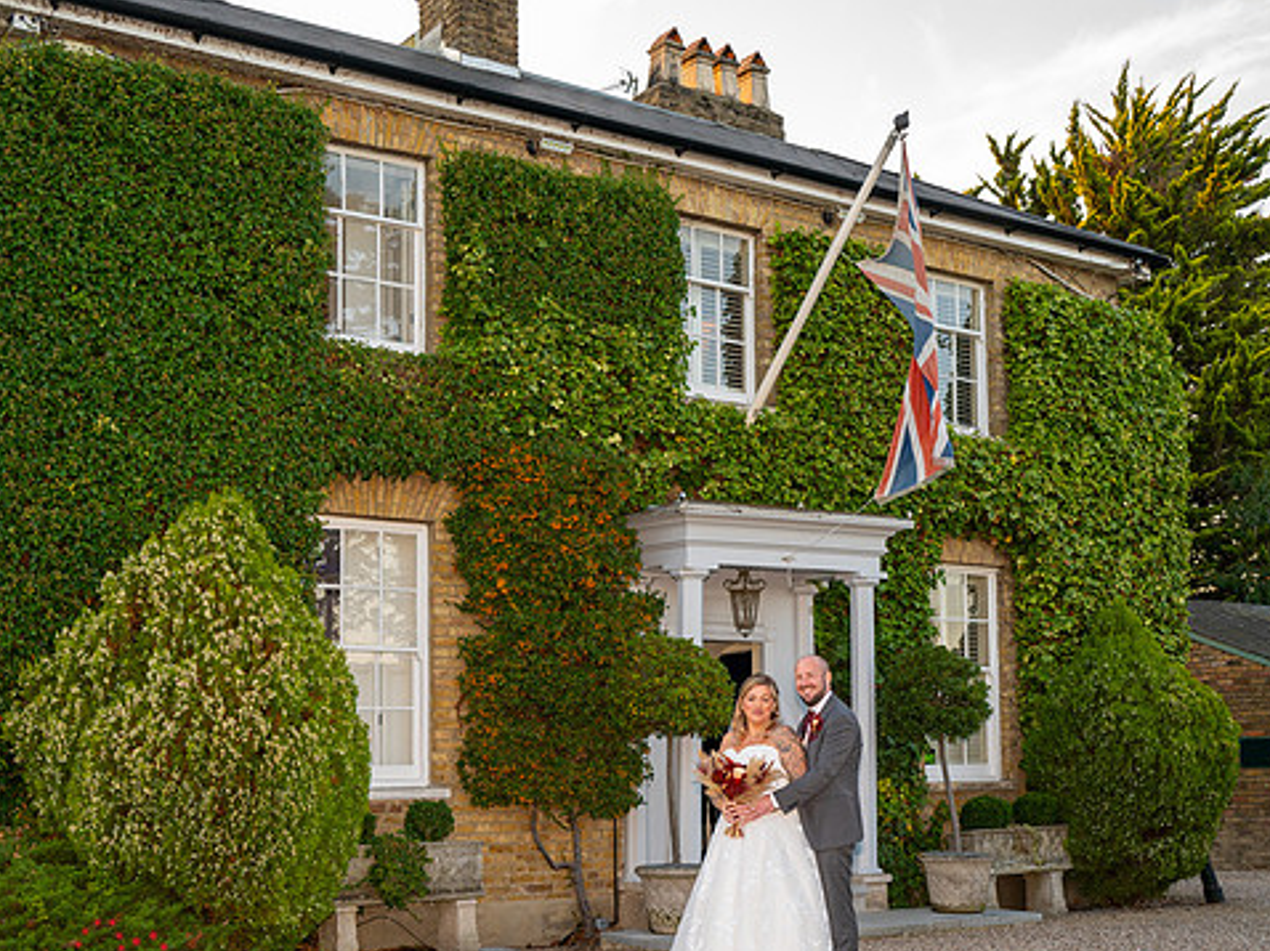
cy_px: 666
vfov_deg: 29.9
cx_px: 659
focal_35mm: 48
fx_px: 1760
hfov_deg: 39.7
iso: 500
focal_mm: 30.5
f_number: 4.5
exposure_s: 1/200
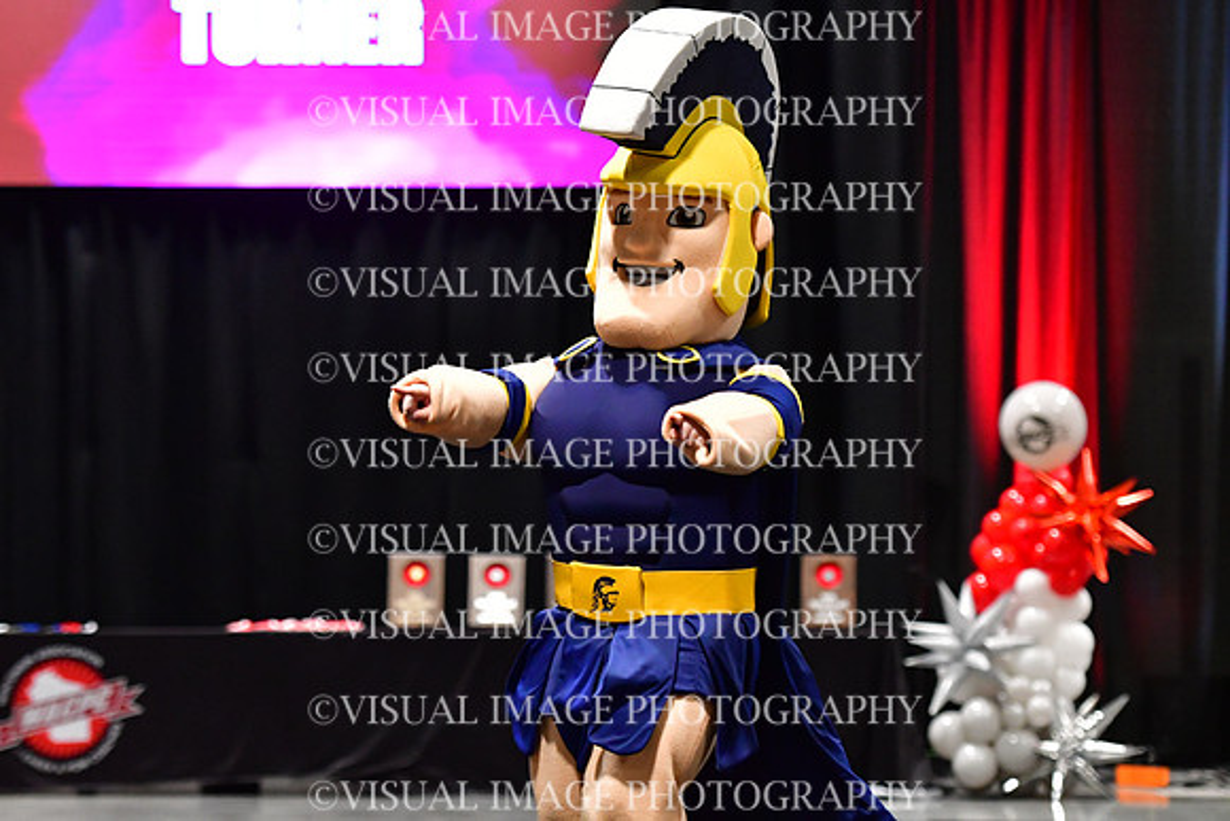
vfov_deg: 9.0
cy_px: 410
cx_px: 615
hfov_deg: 13.4
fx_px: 5228
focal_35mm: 153
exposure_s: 1/400
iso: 3200
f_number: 2.8
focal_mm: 102
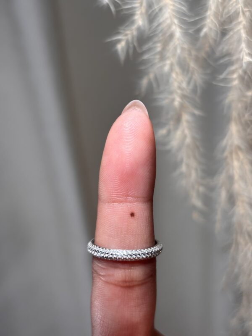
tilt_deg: -32.2
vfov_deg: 36.8
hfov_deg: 28.0
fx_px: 505
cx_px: 126
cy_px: 168
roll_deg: +6.7
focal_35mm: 52
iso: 40
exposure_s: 1/121
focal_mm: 5.96
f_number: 1.6
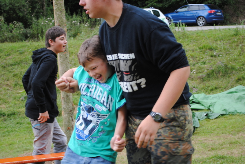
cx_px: 122
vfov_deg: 19.0
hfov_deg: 28.0
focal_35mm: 72
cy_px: 82
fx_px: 491
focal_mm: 48
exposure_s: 1/60
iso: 200
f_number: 5.3
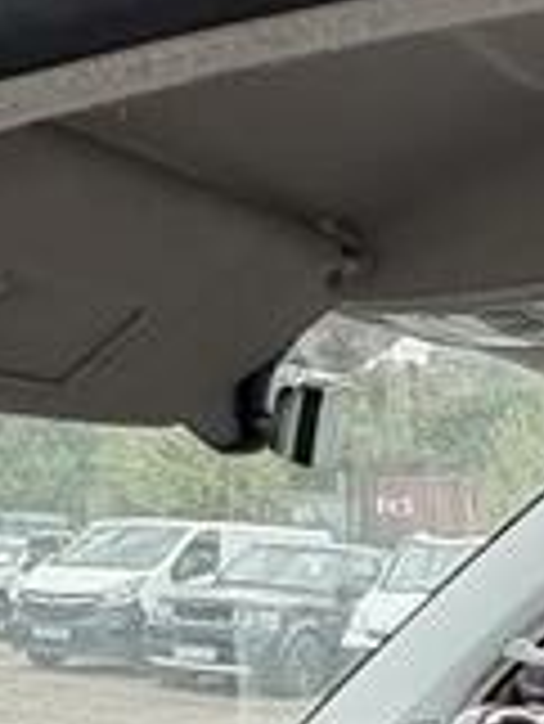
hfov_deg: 18.6
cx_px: 486
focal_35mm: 78
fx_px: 1632
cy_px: 845
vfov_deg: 23.1
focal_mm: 2.22
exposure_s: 1/383
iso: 64
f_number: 2.2
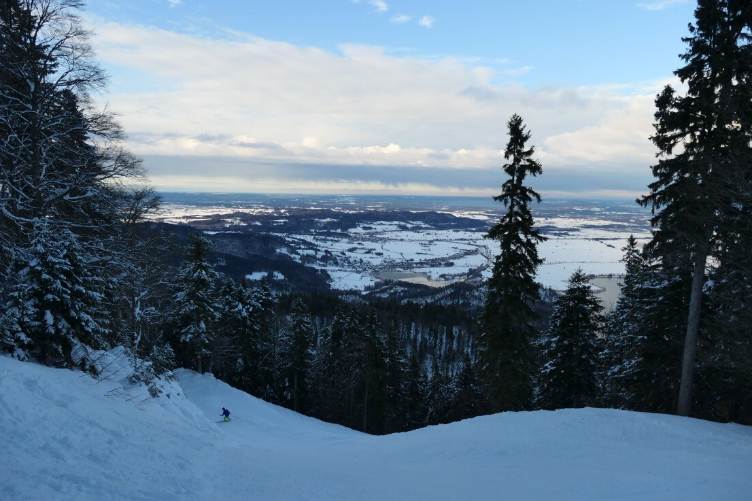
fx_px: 522
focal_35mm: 25
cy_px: 245
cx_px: 365
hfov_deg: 71.5
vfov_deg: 51.3
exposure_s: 1/800
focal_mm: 8.8
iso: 200
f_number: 3.3
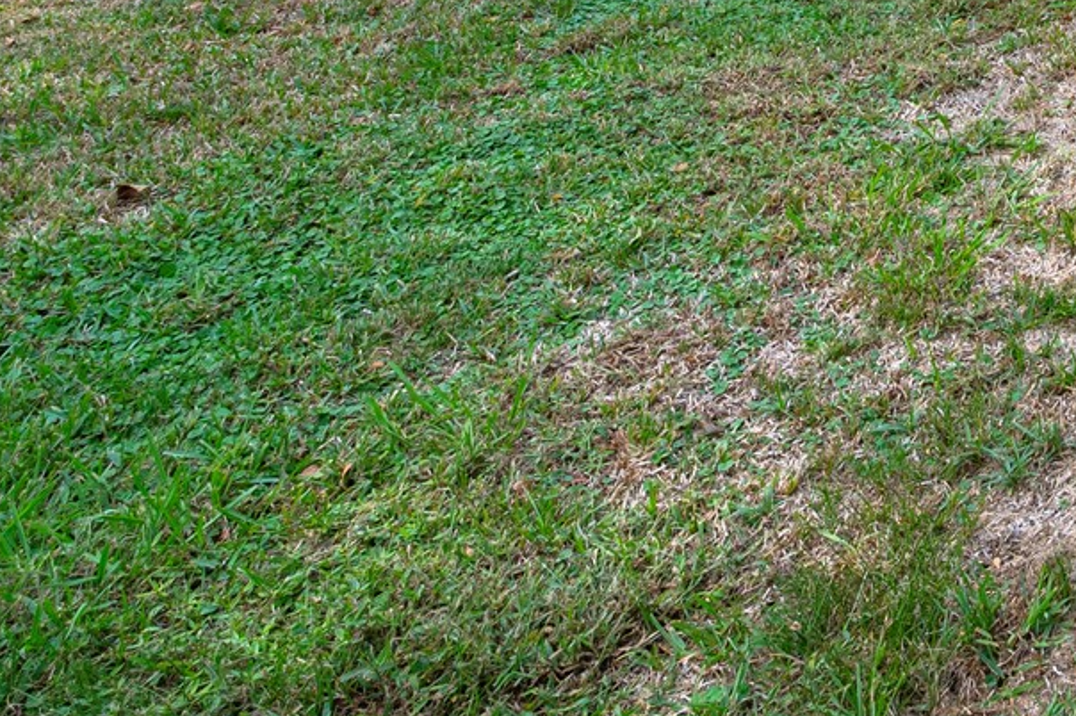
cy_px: -545
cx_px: 1496
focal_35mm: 54
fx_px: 1613
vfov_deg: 19.3
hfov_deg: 28.2
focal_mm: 15
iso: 125
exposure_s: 1/125
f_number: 11
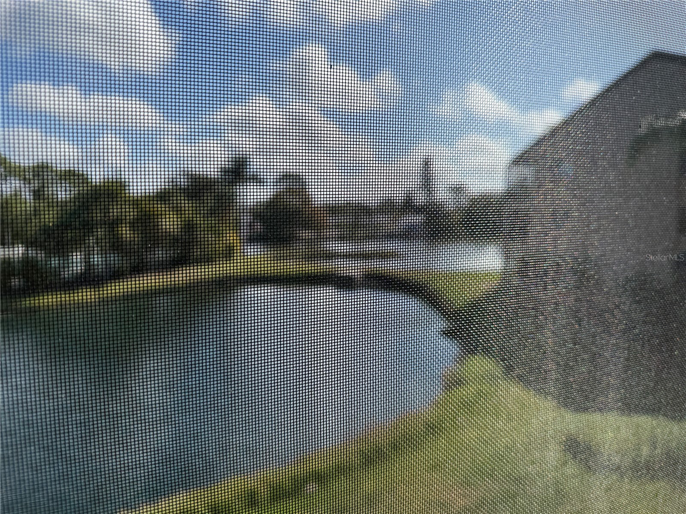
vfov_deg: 56.8
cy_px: 257
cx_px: 343
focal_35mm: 24
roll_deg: +0.5
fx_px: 476
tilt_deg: -5.7
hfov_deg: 71.6
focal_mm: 6.76
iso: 80
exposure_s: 1/4405
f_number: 1.78
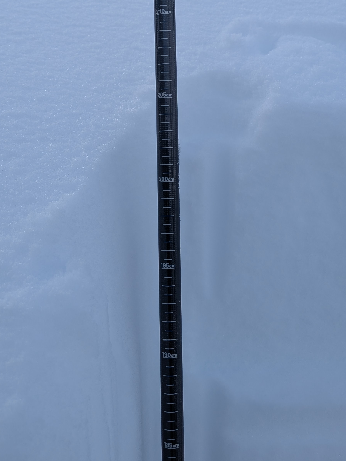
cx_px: 209
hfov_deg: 35.8
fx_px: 533
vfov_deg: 46.0
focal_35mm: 40
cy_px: 150
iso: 27
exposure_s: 1/1433
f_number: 1.7
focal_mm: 4.53
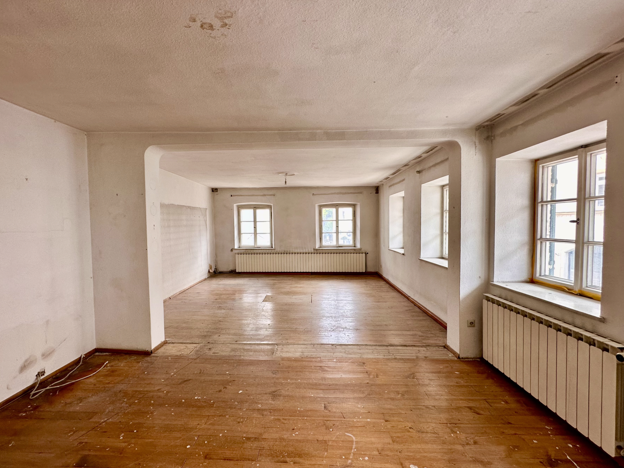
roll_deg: -1.0
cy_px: 237
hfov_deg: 98.1
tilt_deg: -2.8
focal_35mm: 15
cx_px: 298
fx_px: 270
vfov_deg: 81.7
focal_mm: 2.22
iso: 64
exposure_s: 1/99
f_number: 2.2
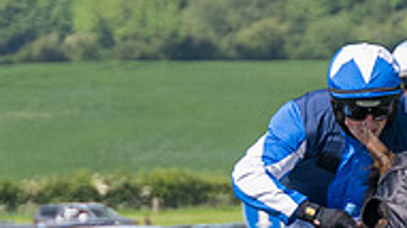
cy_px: 249
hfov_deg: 2.7
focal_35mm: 793
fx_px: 8550
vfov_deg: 1.5
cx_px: 497
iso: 400
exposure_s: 1/3200
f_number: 4
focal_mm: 100
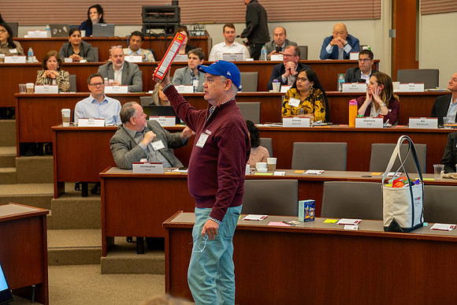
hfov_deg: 30.4
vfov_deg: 20.6
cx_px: 228
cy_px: 152
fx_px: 840
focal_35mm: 66
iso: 1250
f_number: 4
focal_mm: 66
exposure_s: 1/80
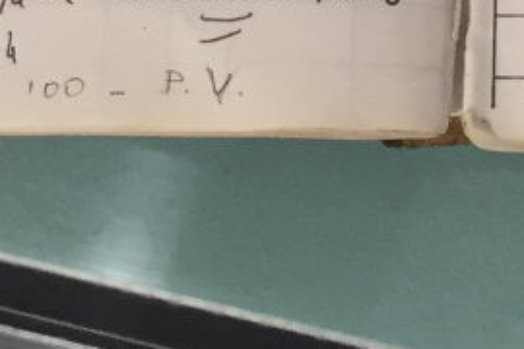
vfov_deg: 7.0
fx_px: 2605
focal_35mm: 179
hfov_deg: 11.4
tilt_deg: -59.8
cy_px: -640
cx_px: 439
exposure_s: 1/33
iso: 32
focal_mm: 4.15
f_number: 2.2
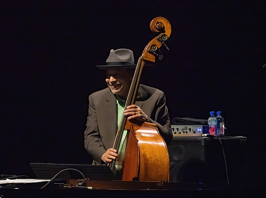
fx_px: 3891
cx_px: 91
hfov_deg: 3.9
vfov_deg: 2.9
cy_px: 106
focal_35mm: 508
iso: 25600
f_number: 8
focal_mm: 400
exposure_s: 1/320
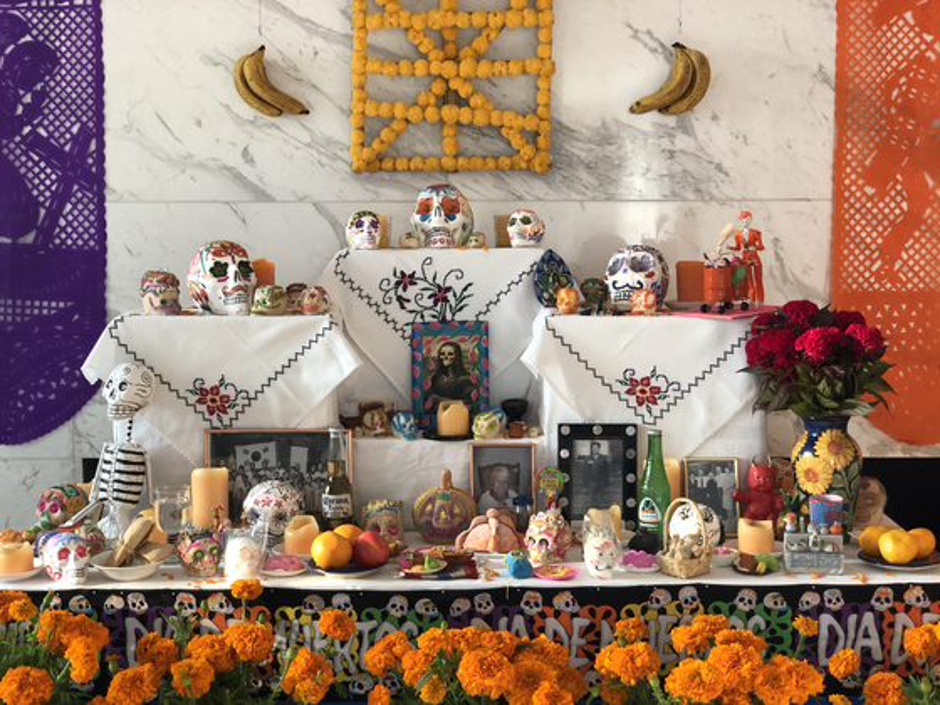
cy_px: 352
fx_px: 1412
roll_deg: -0.5
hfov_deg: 36.8
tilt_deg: -5.1
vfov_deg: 28.0
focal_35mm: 52
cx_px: 470
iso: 100
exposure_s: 1/40
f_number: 2.4
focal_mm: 6
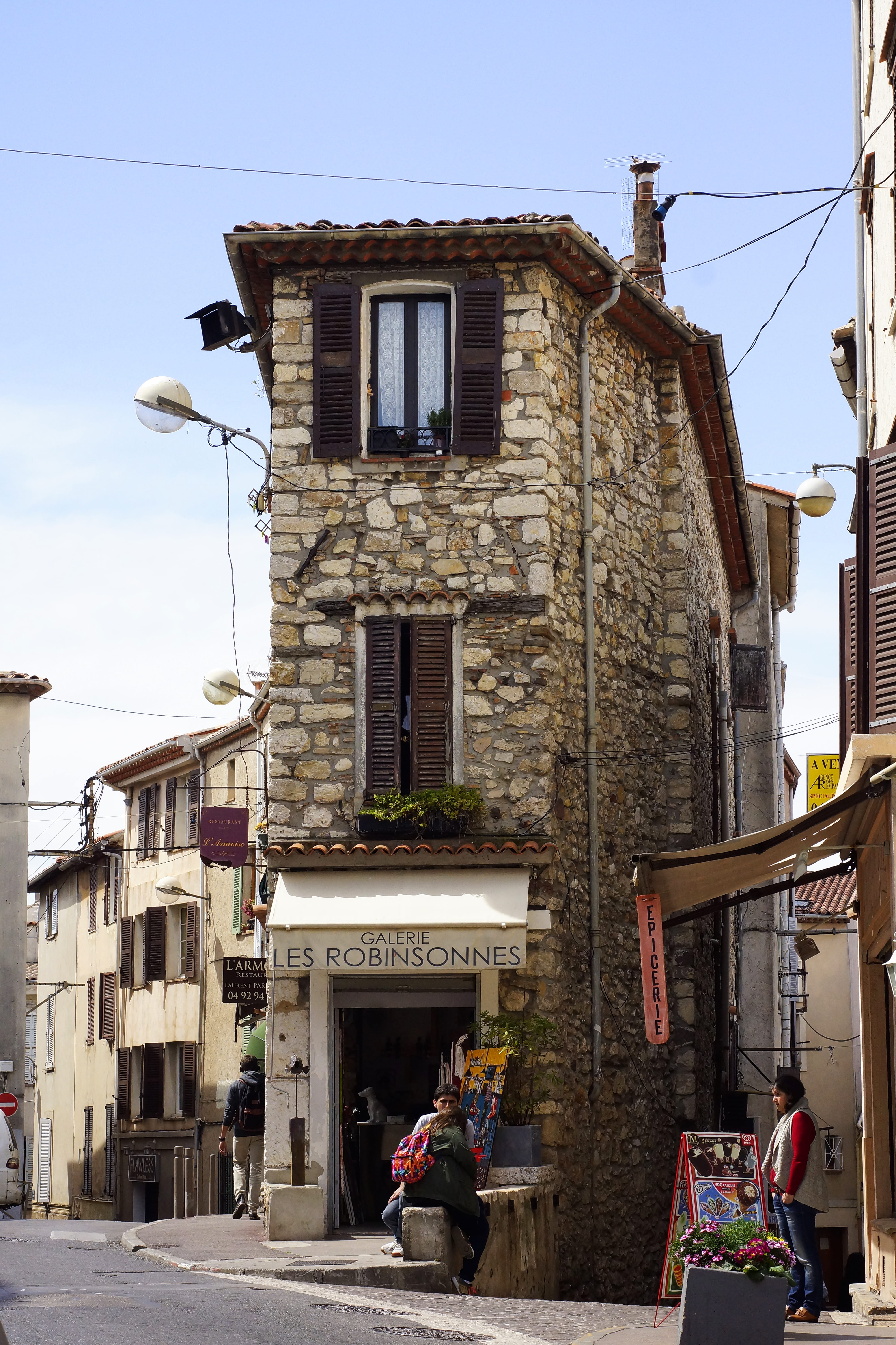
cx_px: 448
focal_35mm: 75
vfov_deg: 27.0
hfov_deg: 18.2
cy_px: 672
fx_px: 2800
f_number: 8
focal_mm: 50
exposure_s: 1/1250
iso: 800
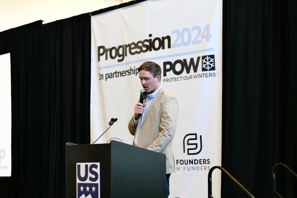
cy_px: 99
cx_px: 148
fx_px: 701
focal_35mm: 85
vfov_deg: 16.1
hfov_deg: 23.9
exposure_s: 1/200
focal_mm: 85
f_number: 2.8
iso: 5000
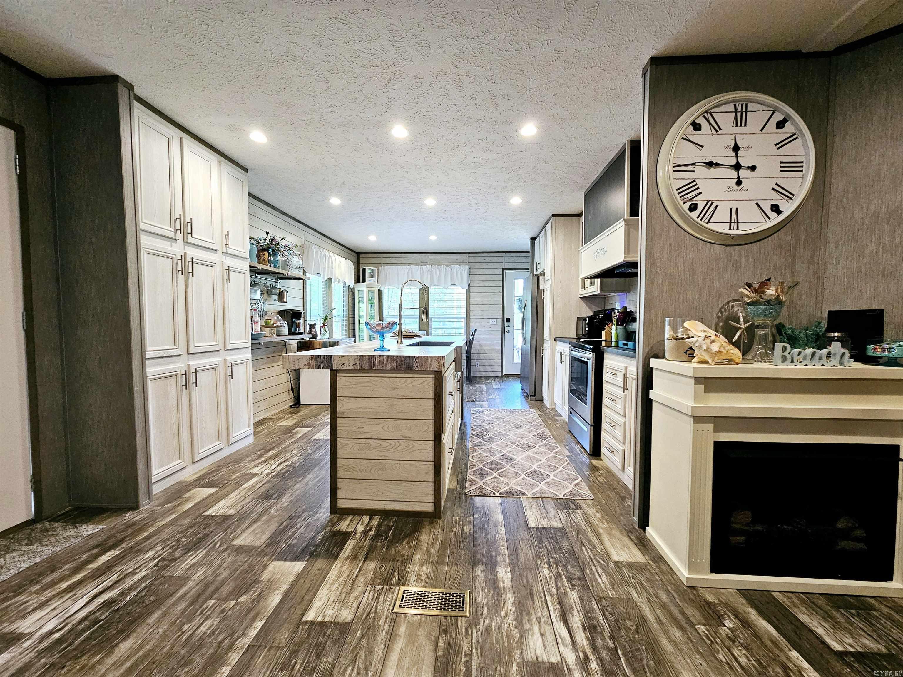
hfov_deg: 106.2
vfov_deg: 89.9
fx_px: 339
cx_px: 452
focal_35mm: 13
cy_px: 338
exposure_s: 1/60.2
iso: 250
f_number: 2.2
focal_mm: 2.2
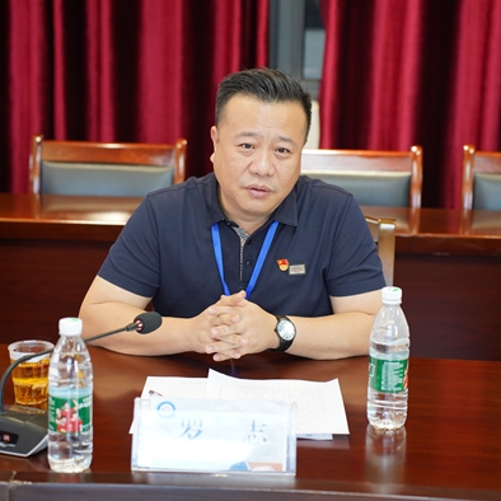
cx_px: 250
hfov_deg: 17.9
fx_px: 1588
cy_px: 253
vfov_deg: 17.9
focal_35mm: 97
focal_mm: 75
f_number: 3.2
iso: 1250
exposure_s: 1/160
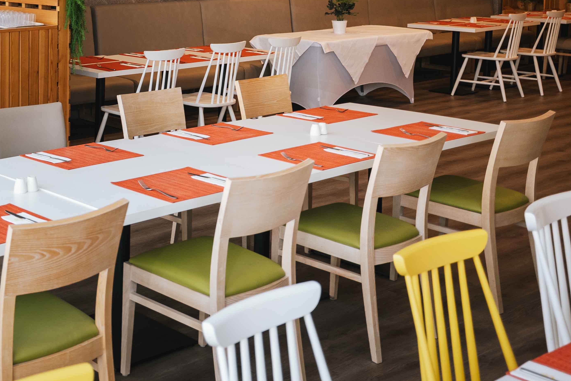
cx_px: 6
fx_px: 952
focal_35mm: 60
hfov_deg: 31.1
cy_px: 30
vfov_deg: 22.0
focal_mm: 28
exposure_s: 1/60
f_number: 2.8
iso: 200
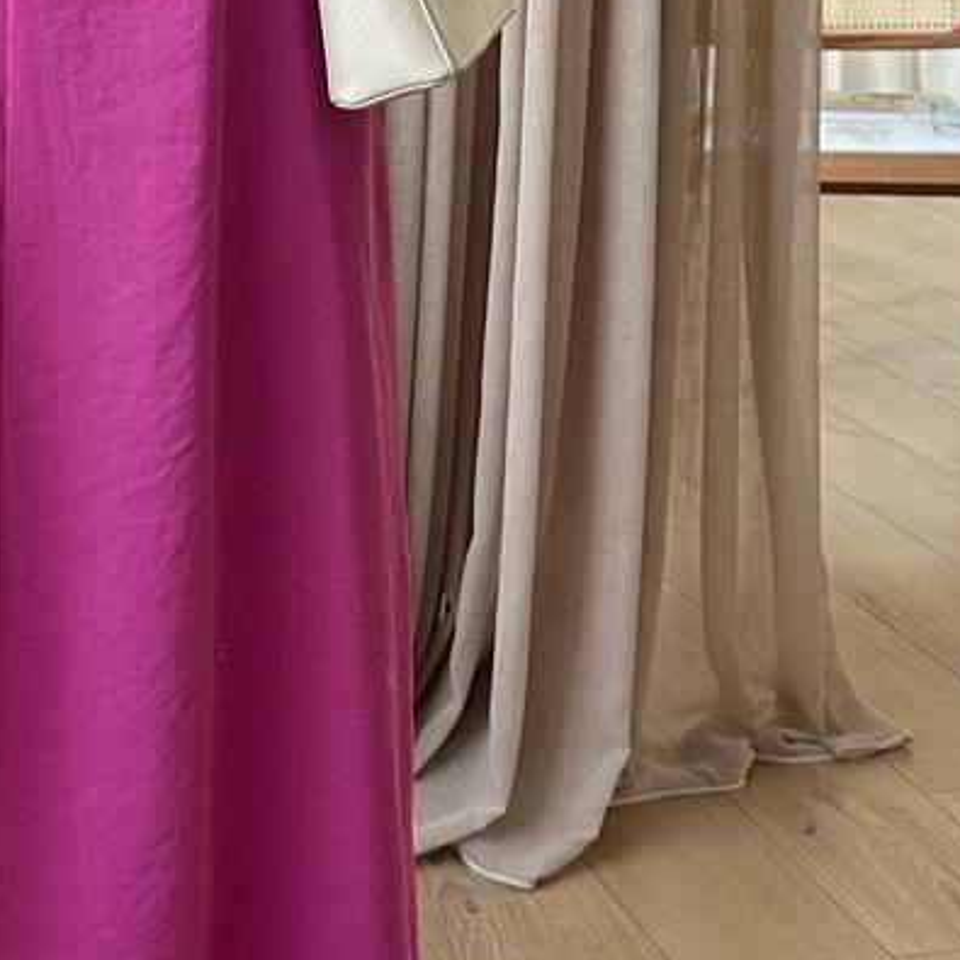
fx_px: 2698
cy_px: 87
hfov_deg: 20.0
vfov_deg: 19.8
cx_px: 233
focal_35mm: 86
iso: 160
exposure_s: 1/121
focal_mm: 6.86
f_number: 1.78
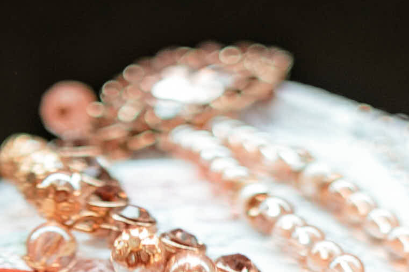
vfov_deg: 4.9
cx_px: 800
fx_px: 3135
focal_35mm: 276
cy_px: 604
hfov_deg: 7.2
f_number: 1.4
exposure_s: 1/640
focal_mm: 35
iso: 125
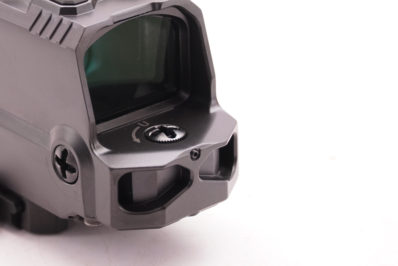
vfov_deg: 8.5
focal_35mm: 161
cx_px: 80
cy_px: 100
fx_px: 1781
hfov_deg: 12.7
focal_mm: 66
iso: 800
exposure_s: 1/125
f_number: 5.6
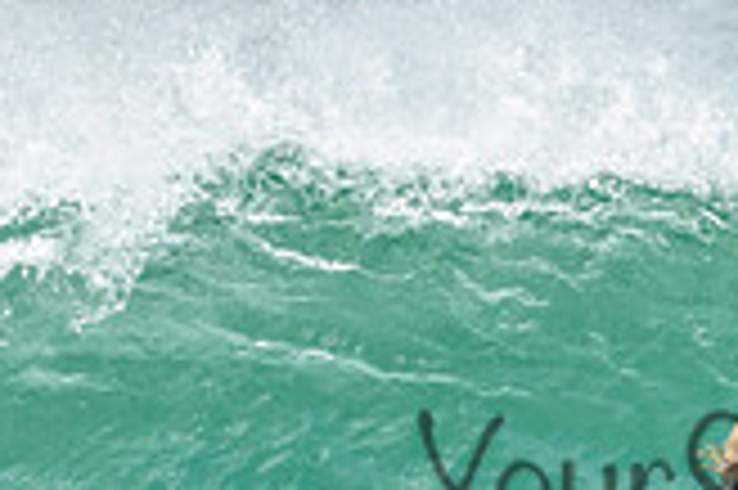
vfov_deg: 0.5
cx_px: 882
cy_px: 443
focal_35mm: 2832
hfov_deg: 0.7
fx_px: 57997
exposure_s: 1/2000
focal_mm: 800
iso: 900
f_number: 11
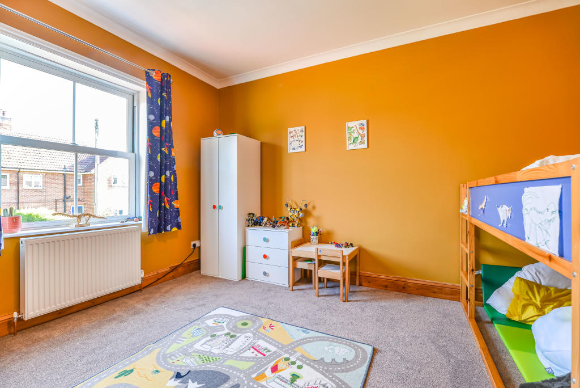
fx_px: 242
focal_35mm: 15
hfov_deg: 100.4
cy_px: 194
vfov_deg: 77.4
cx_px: 290
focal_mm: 15
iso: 200
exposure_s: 1/10
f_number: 9
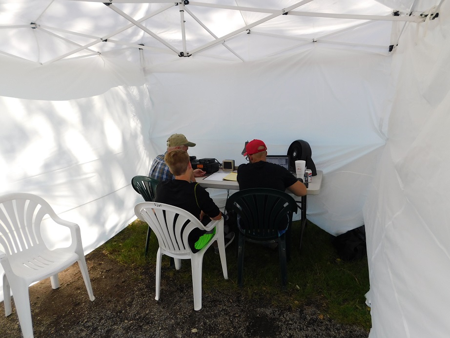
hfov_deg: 73.9
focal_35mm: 23
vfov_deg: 58.9
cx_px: 225
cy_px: 169
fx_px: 299
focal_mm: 4
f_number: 3
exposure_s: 1/250
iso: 125
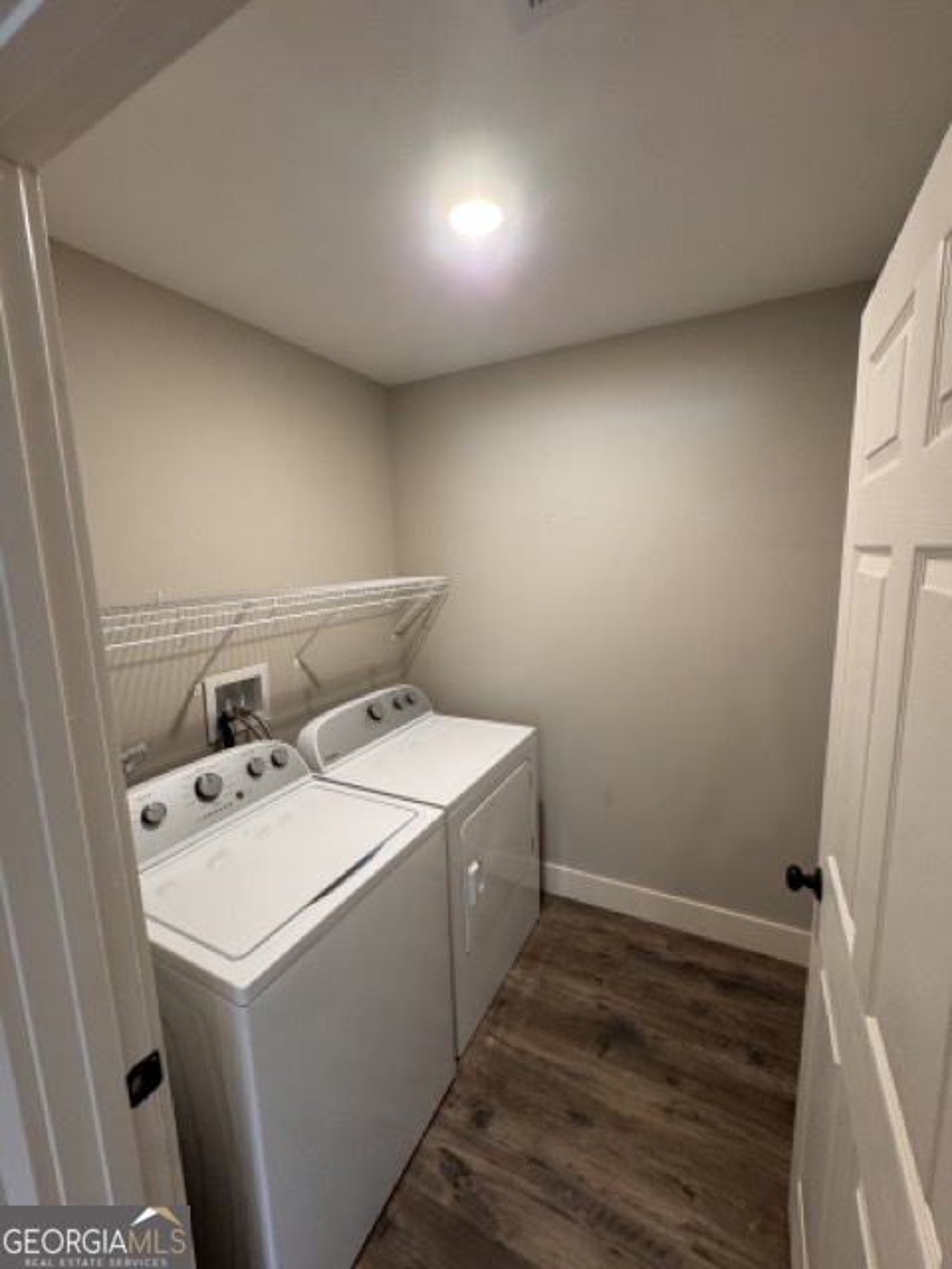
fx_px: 513
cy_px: 634
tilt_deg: -9.7
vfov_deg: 102.1
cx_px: 476
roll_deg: +1.9
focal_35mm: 14
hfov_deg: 85.7
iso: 200
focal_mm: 2.22
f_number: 2.2
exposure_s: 1/60
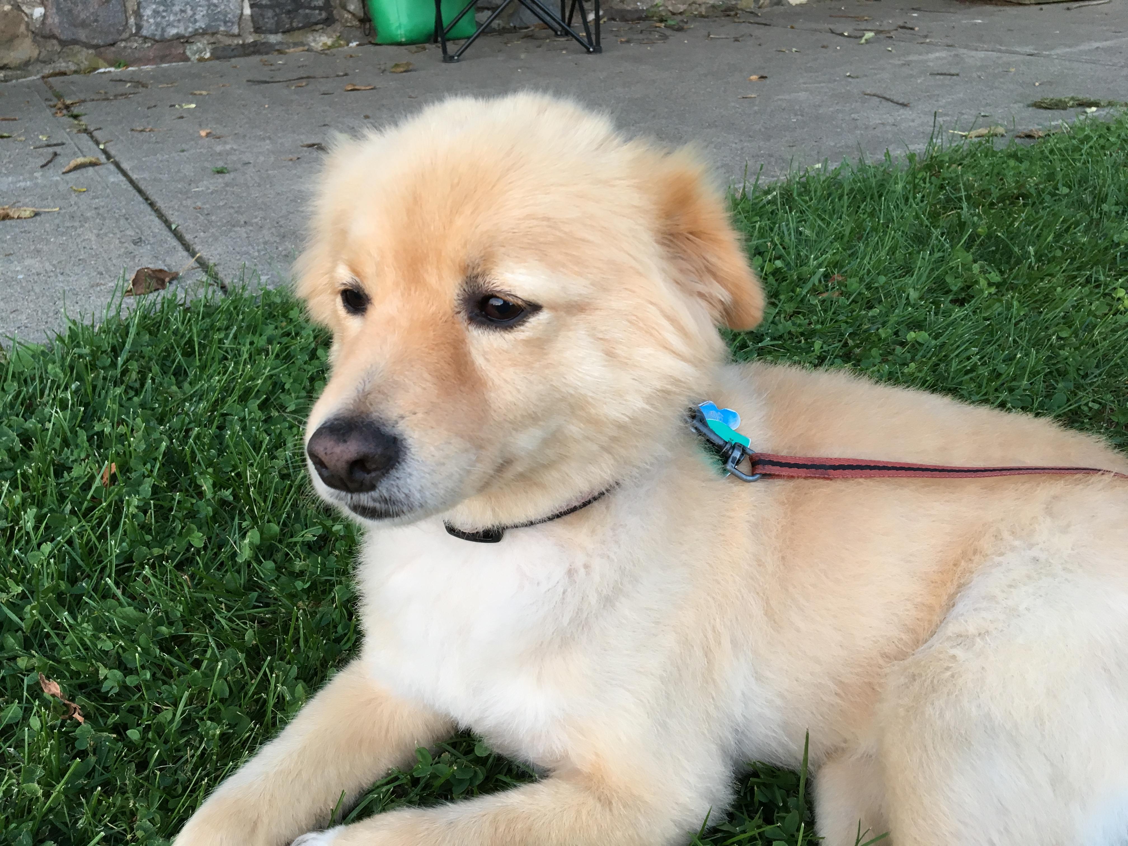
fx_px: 945
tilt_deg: -26.1
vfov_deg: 48.2
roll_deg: +2.6
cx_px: 564
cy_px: 423
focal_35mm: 29
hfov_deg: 61.7
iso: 64
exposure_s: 1/30
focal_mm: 4.15
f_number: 2.2
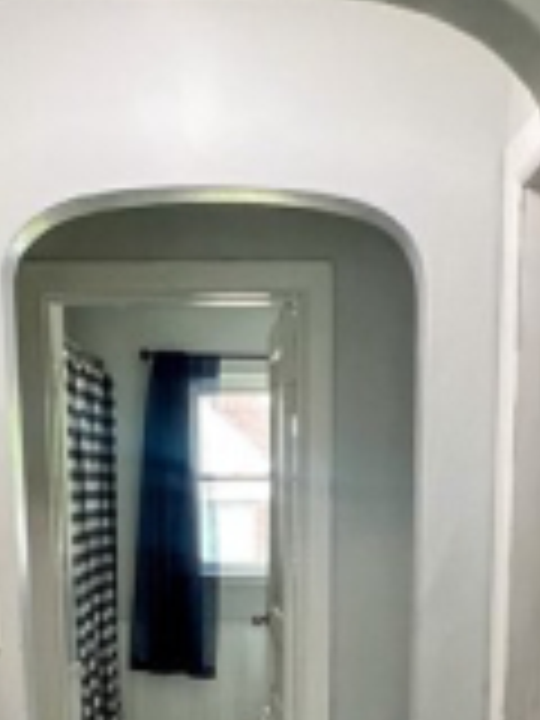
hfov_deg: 27.0
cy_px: 796
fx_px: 1123
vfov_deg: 31.4
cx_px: 266
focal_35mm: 54
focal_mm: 1.57
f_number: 1.8
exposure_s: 1/60
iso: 200
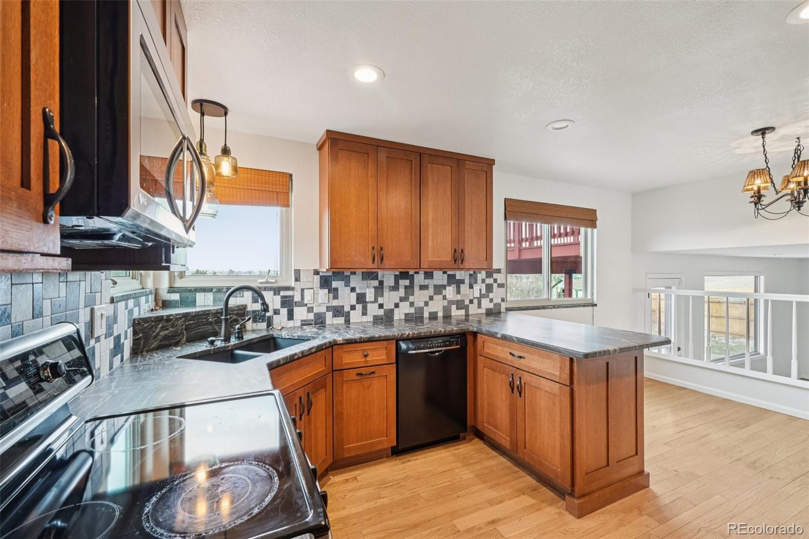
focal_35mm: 16
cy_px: 270
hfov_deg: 98.2
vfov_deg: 75.1
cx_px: 404
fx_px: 350
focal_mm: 10.4
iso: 800
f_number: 8
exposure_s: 1/5
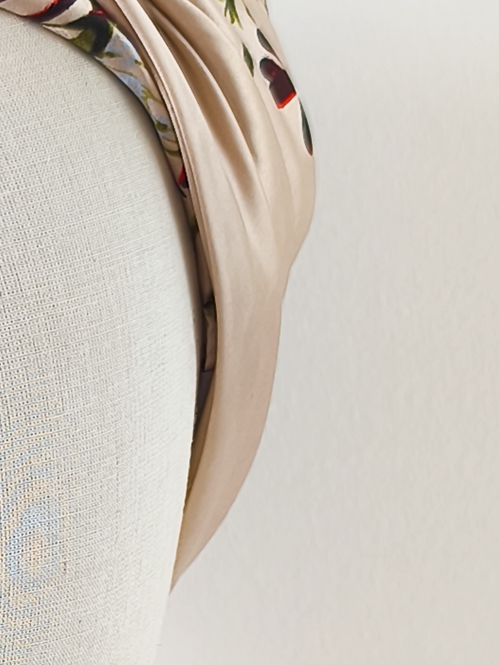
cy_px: 797
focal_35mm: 125
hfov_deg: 11.5
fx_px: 2403
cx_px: -168
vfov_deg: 15.2
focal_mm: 6.14
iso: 50
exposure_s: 1/80
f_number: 1.65
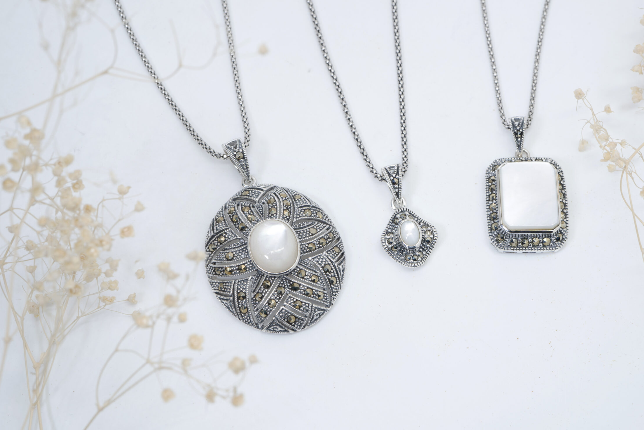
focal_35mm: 58
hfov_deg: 34.4
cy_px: 219
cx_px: 373
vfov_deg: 23.4
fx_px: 1038
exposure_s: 1/50
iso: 200
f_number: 10
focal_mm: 50
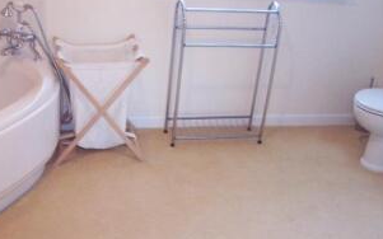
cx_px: 88
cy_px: 163
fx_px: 835
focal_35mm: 80
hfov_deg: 25.5
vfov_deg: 16.3
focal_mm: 8
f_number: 3.4
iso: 400
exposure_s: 1/15
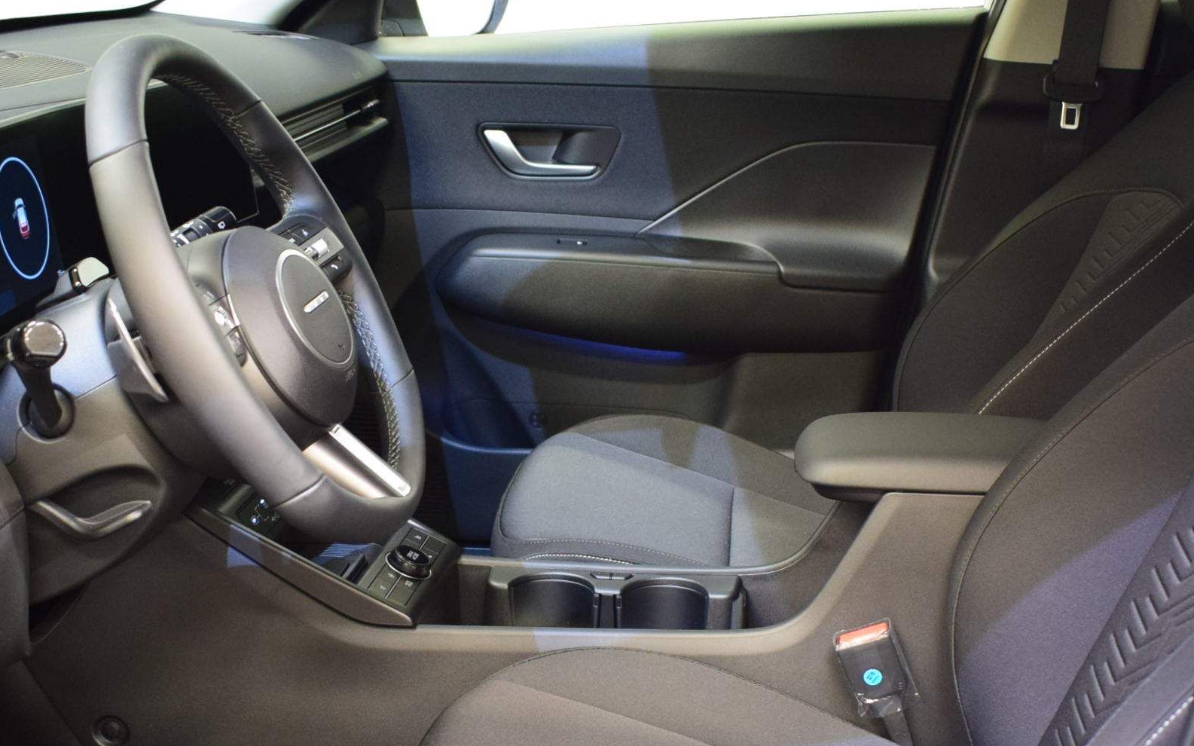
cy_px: 625
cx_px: 598
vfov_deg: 24.4
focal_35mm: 52
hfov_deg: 38.9
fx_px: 1692
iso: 1600
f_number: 3.5
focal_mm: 18
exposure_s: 1/15
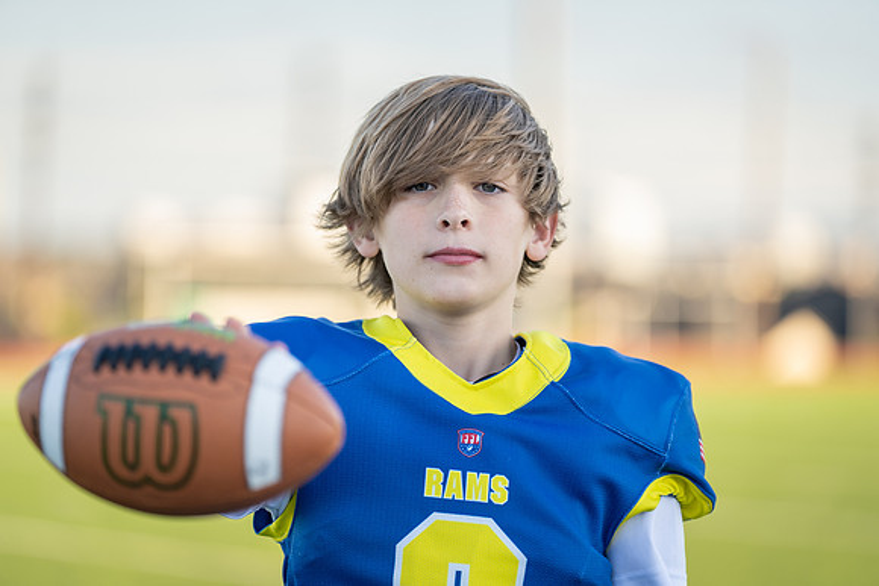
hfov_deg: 12.7
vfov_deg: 8.5
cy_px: 293
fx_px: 3956
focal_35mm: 162
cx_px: 440
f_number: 2.8
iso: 100
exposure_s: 1/400
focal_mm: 162
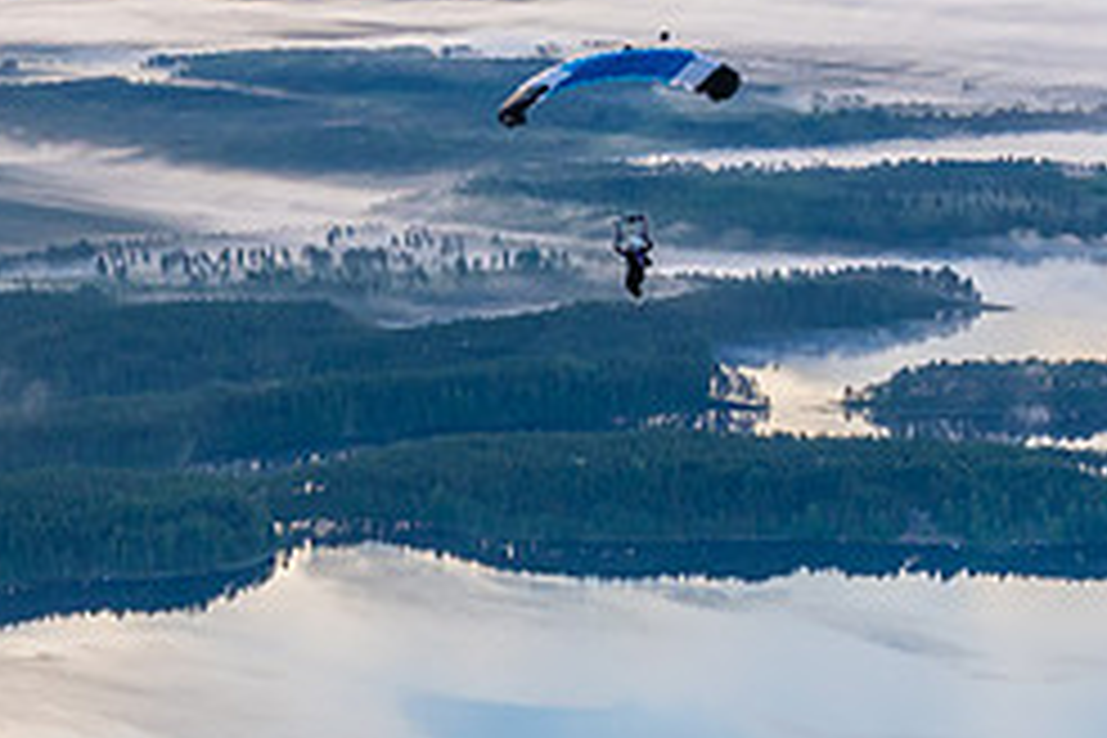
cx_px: 266
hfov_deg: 15.7
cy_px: 526
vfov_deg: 10.5
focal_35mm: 130
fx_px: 3997
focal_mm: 46
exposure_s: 1/2000
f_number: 4.5
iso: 1000
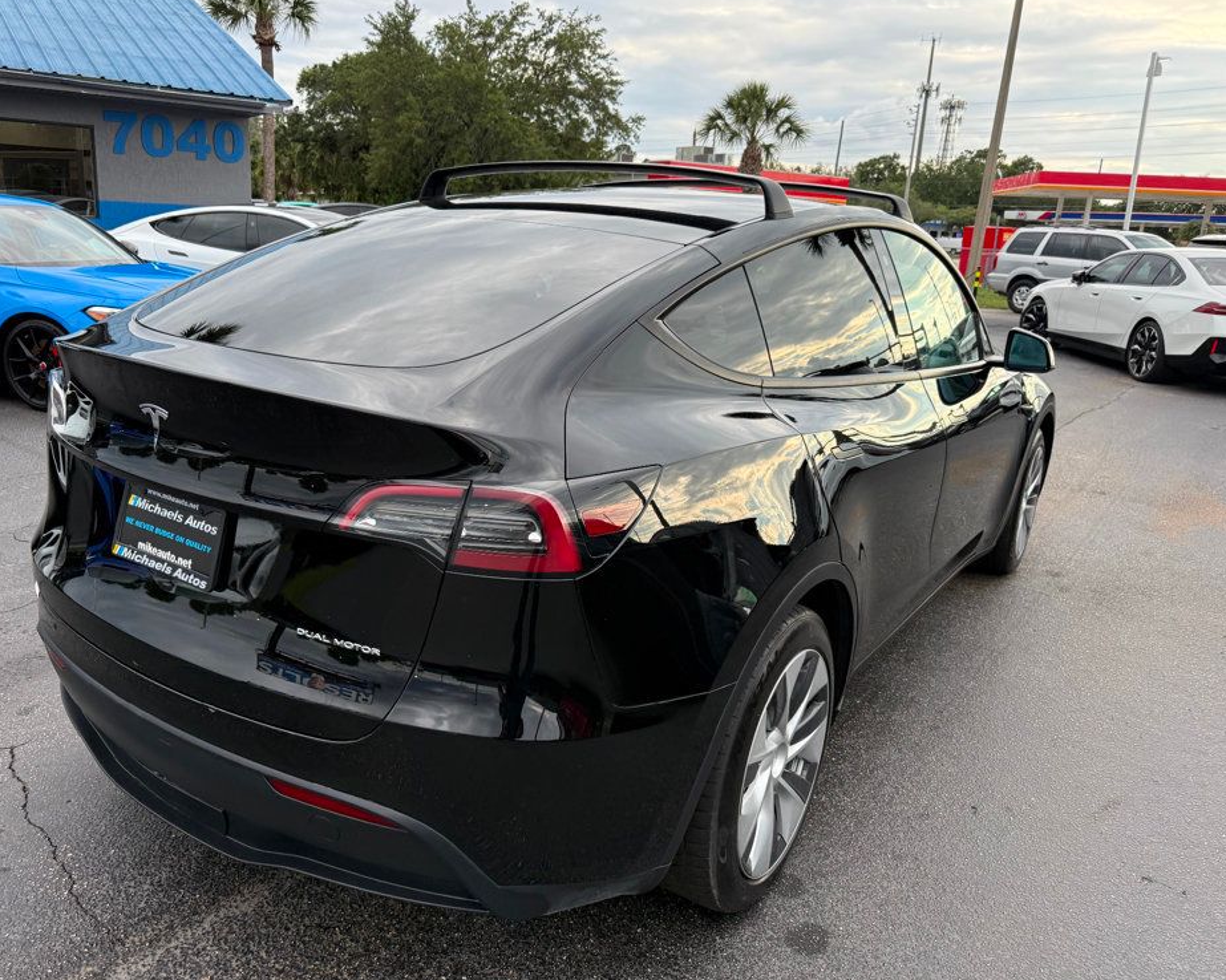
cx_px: 551
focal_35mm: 26
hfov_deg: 65.9
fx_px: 943
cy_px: 482
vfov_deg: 54.9
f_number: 1.78
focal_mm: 6.76
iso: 100
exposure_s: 1/955
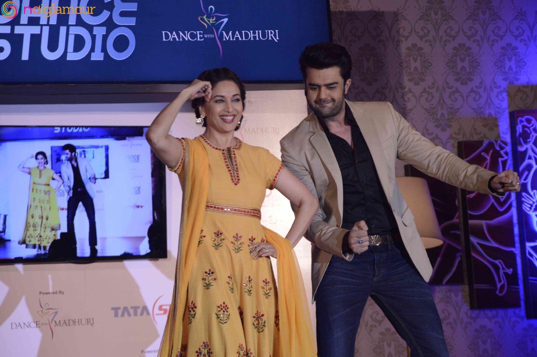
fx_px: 2347
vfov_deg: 8.7
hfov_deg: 13.1
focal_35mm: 158
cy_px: 178
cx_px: 268
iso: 800
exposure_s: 1/160
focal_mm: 105
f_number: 6.3
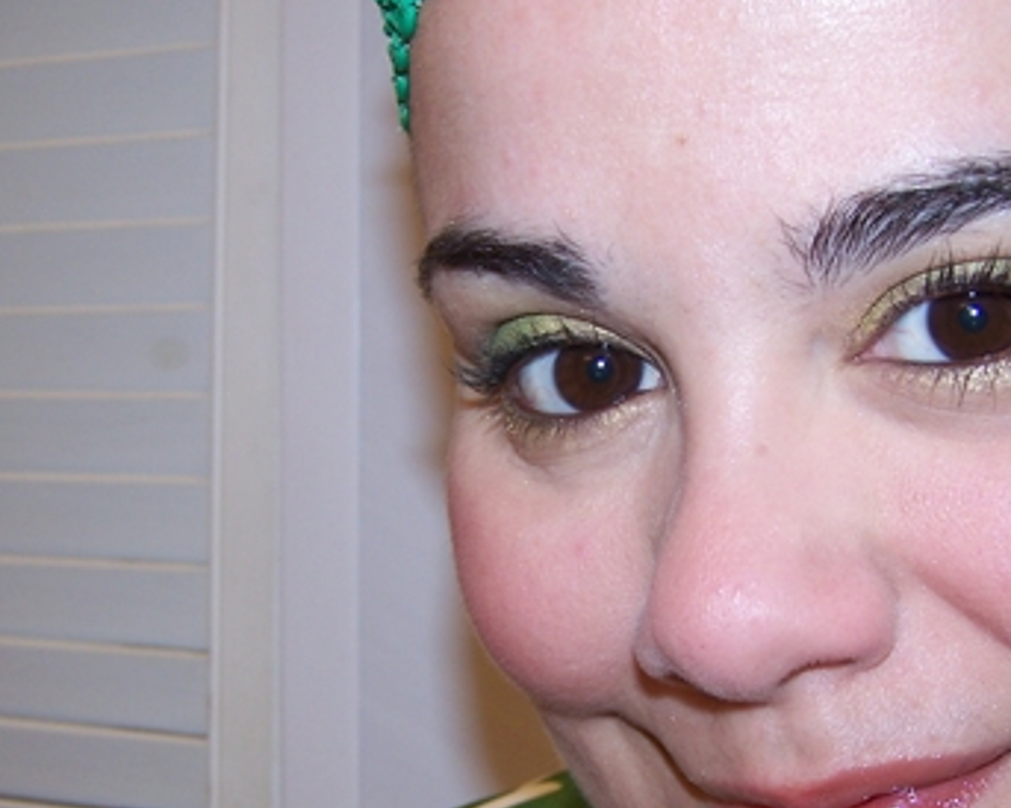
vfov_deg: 23.0
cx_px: 572
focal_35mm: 66
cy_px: 554
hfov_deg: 28.7
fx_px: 1974
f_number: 2.8
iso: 80
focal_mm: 6.3
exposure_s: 1/60
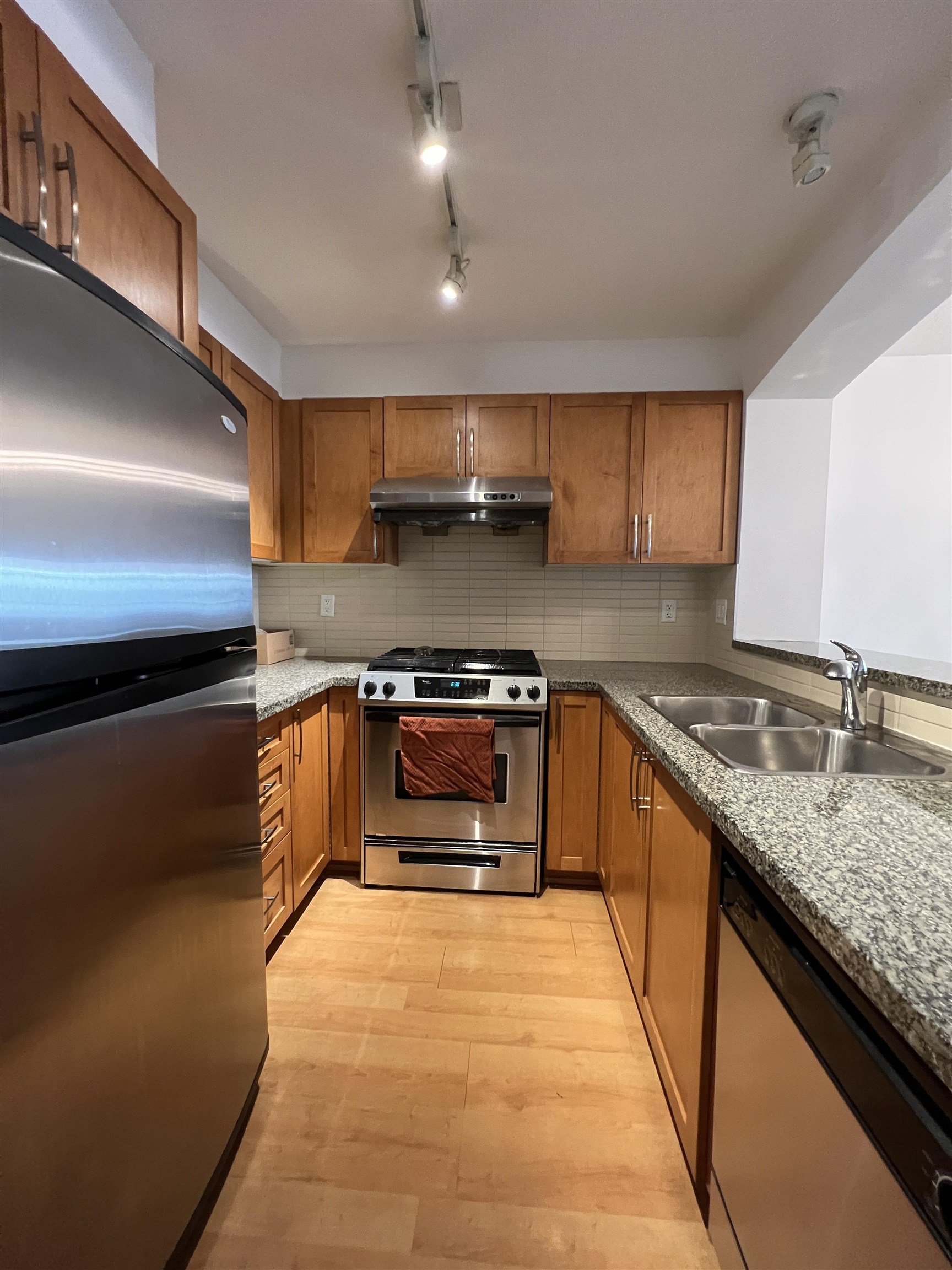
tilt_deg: -4.8
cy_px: 635
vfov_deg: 106.2
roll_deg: -1.5
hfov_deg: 89.9
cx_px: 476
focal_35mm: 13
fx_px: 477
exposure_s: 1/60
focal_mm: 1.57
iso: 640
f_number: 1.8
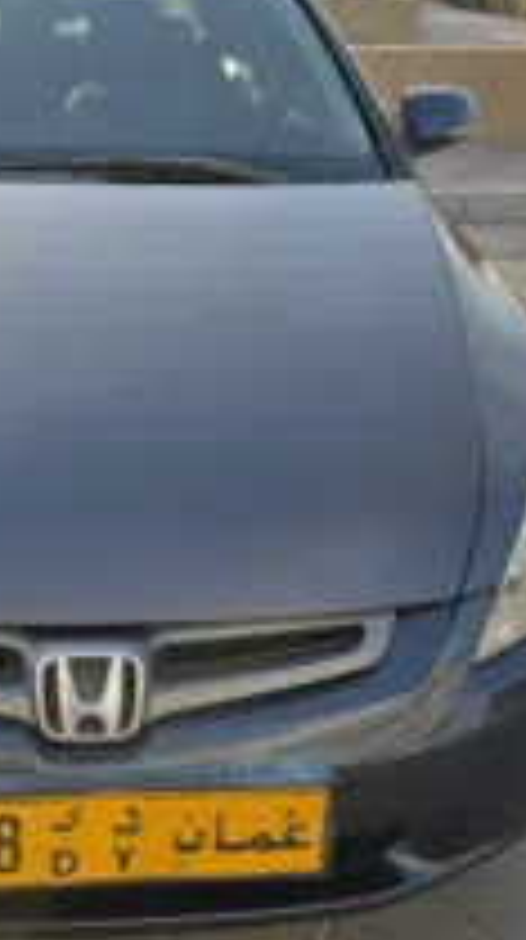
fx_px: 1195
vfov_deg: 42.9
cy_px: 441
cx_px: 99
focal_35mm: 48
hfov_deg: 24.4
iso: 12
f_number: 1.7
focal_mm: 6.3
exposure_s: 1/801
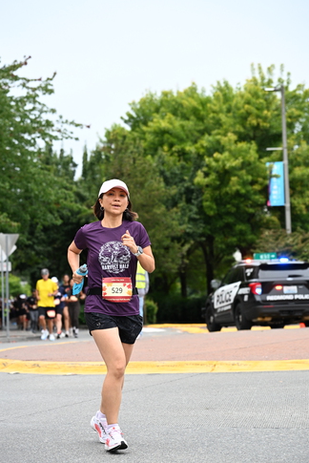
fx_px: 1196
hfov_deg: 14.7
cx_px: 143
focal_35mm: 93
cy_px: 262
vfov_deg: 21.9
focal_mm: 82
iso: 1600
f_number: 4
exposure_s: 1/800
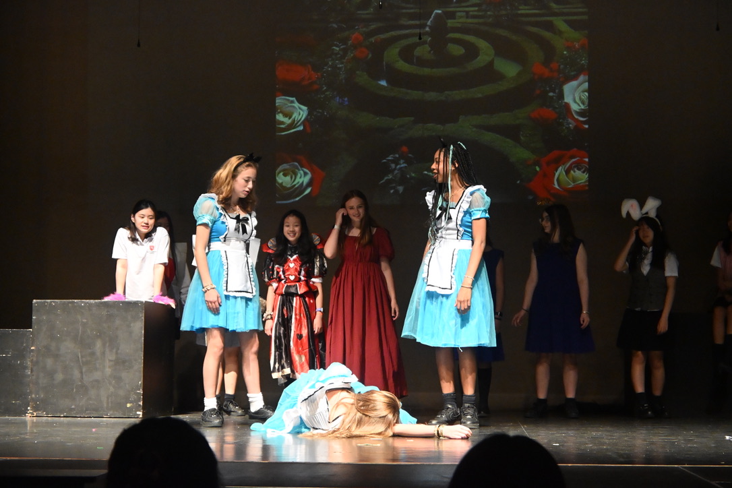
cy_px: 244
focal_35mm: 75
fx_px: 1525
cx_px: 366
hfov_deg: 27.0
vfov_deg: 18.2
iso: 6400
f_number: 6.3
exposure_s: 1/60
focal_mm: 50
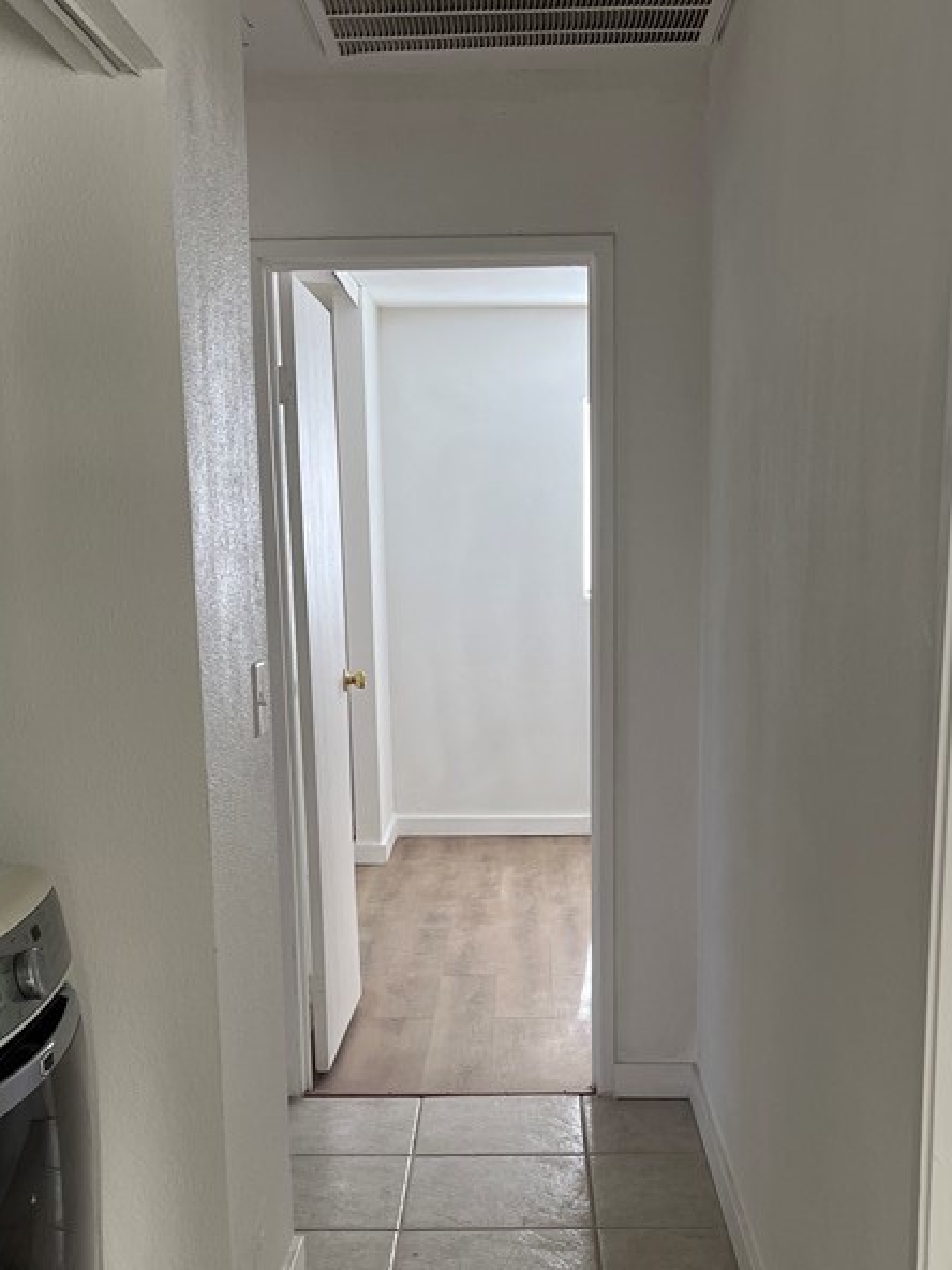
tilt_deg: -12.4
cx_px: 523
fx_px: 1650
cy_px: 892
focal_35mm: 45
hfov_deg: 32.2
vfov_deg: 41.3
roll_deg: +3.0
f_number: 1.5
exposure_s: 1/120
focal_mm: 5.7
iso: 80
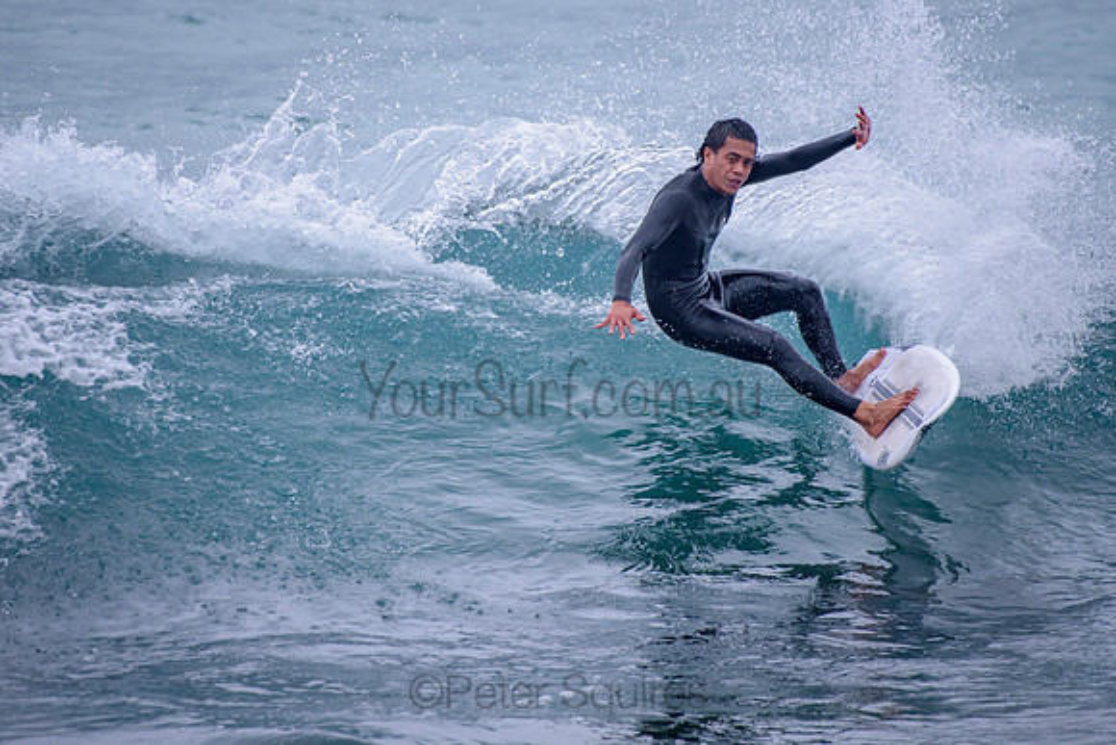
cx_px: 558
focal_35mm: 613
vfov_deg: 2.2
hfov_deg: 3.4
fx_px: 19008
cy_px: 288
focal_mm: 500
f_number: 5.6
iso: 280
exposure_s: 1/2000
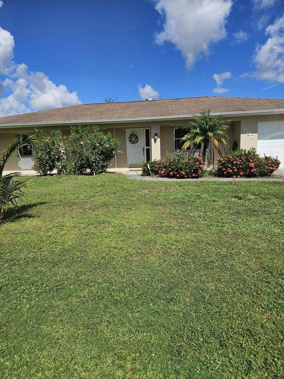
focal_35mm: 23
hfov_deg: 58.9
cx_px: 142
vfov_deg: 73.9
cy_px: 190
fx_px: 251
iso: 25
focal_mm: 5.4
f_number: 1.8
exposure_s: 1/3273
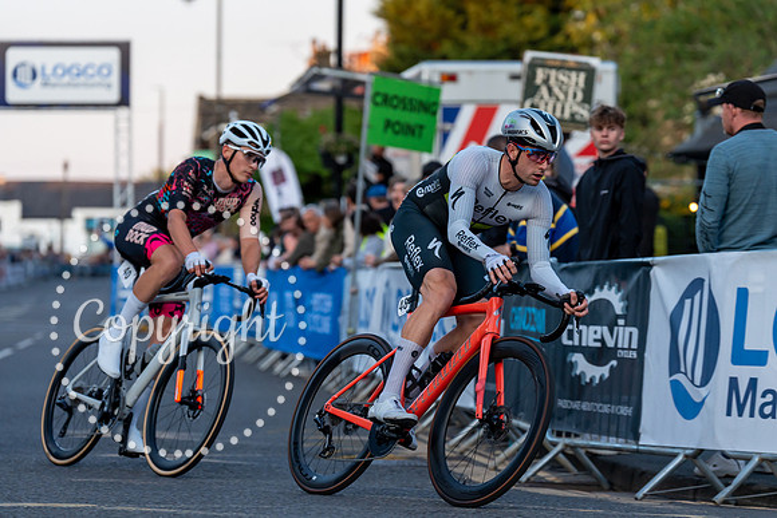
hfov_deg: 14.5
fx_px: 3046
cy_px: 290
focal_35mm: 141
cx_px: 437
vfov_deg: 9.7
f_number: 3.2
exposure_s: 1/800
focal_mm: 125
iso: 1000
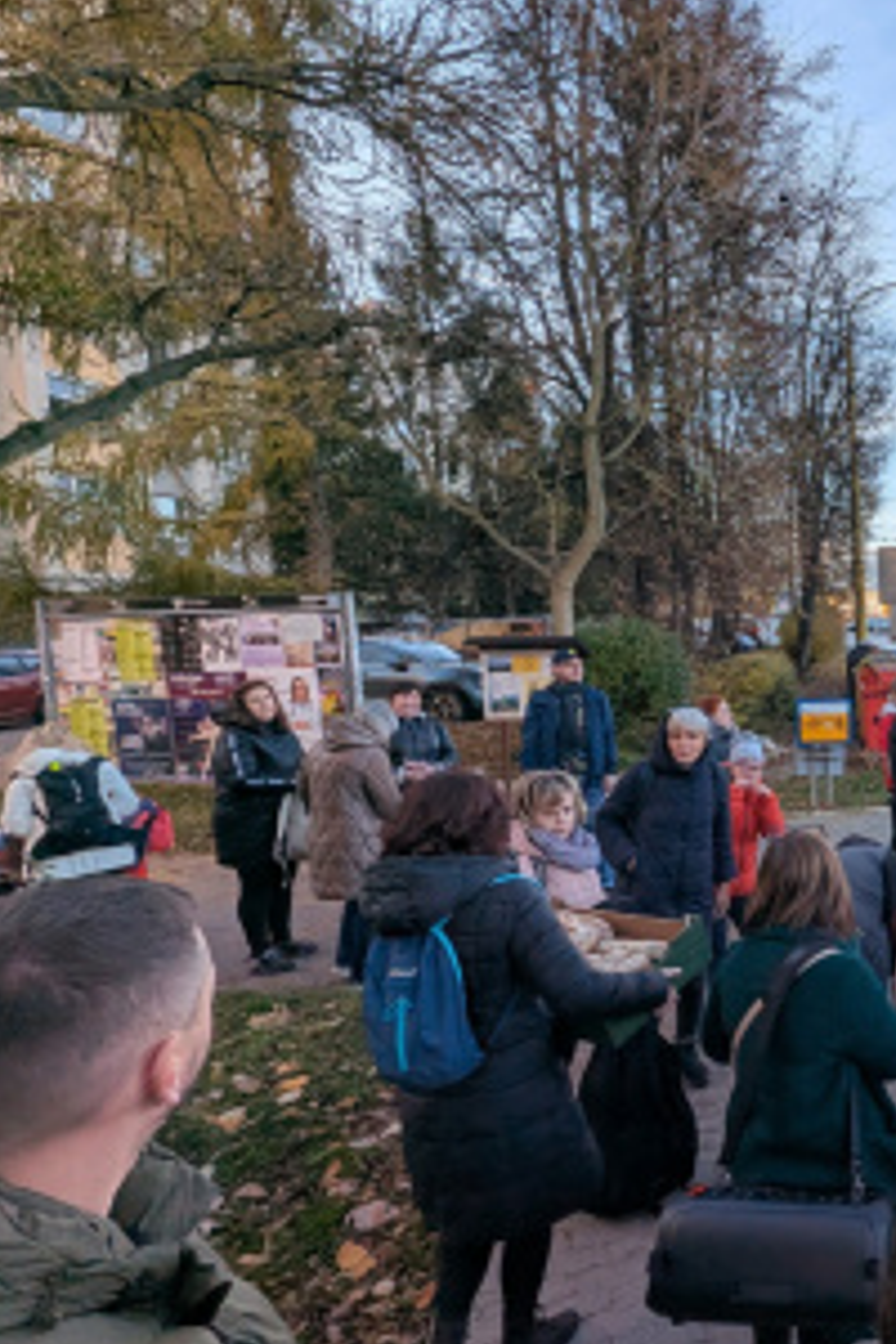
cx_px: 1042
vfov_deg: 73.7
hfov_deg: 40.1
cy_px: 708
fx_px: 896
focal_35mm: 24
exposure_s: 1/564
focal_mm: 1.95
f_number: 2.2
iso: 44
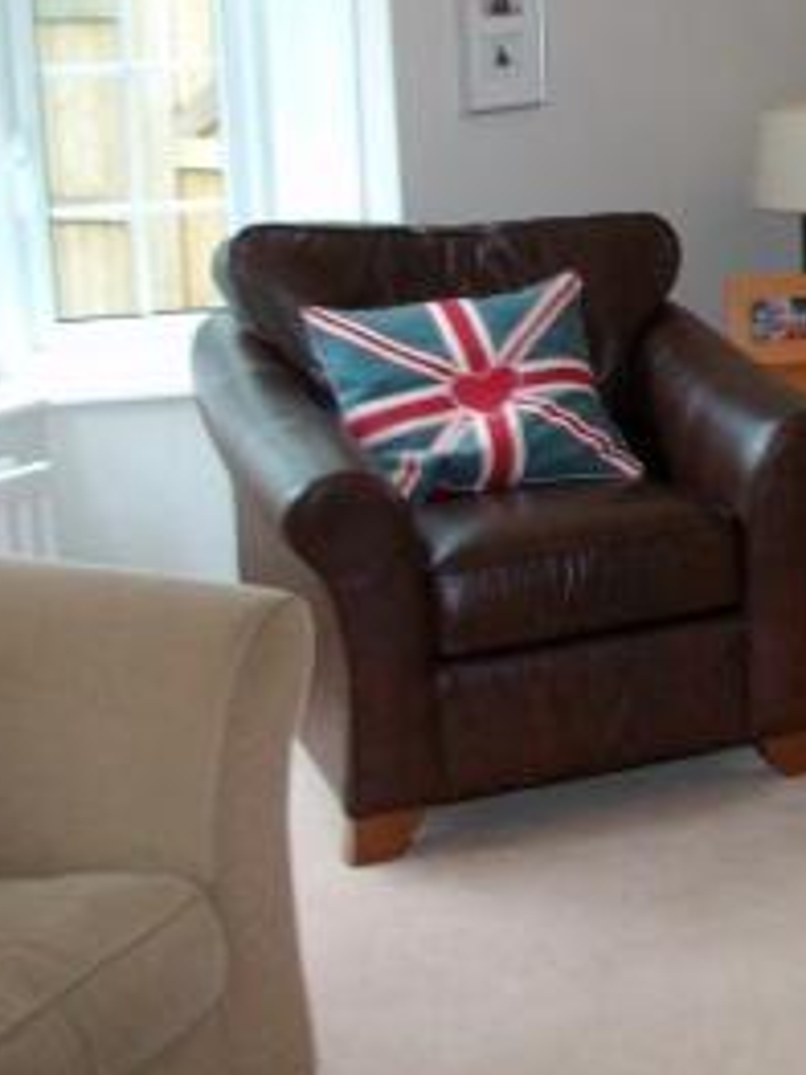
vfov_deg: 27.1
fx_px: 2206
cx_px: 1062
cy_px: 284
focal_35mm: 71
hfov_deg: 19.1
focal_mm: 5.7
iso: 179
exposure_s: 1/40
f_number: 2.9
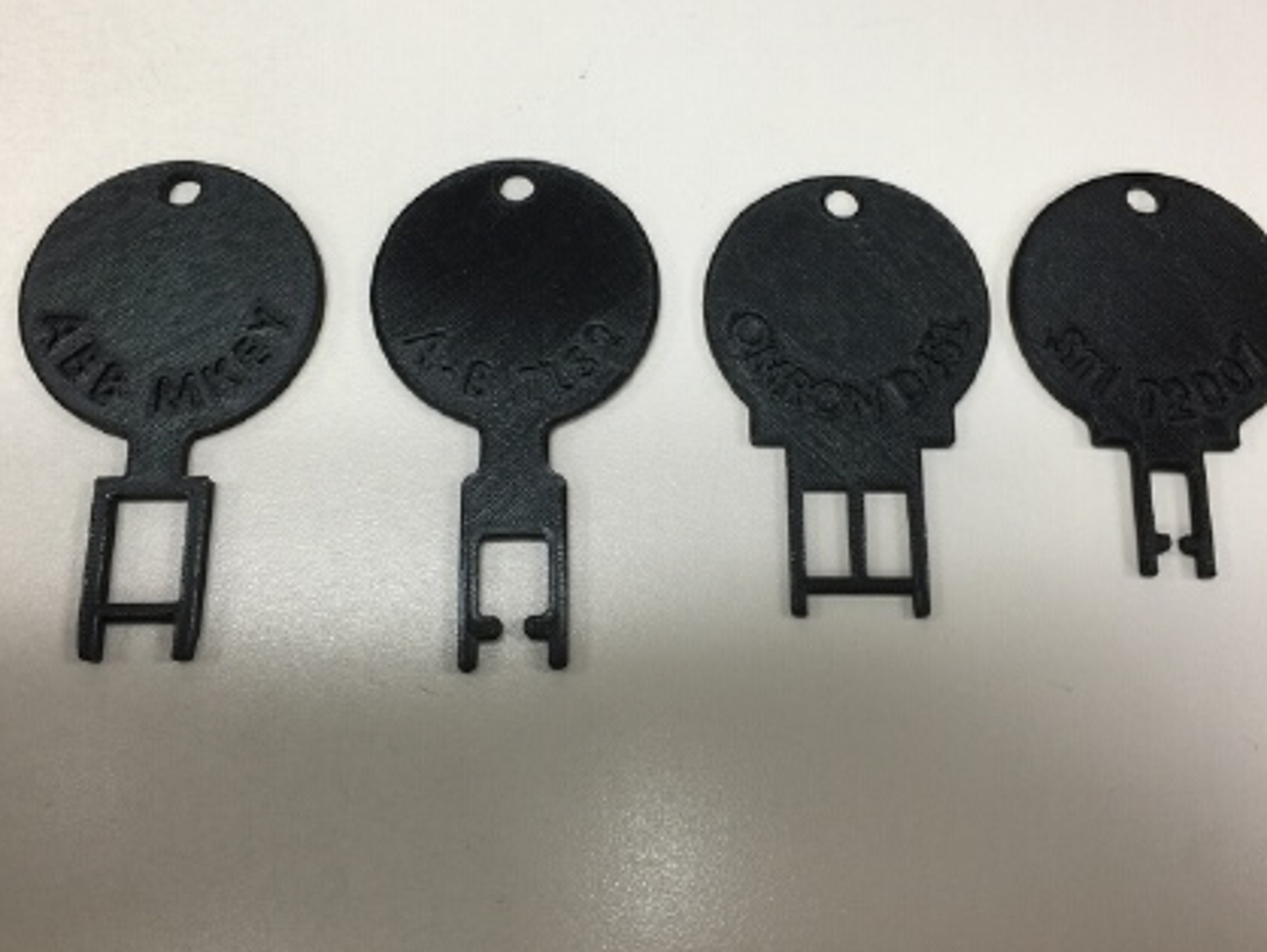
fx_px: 1355
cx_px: 659
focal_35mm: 37
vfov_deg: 38.5
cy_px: 358
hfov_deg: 50.1
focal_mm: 4.15
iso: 32
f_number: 2.2
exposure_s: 1/15
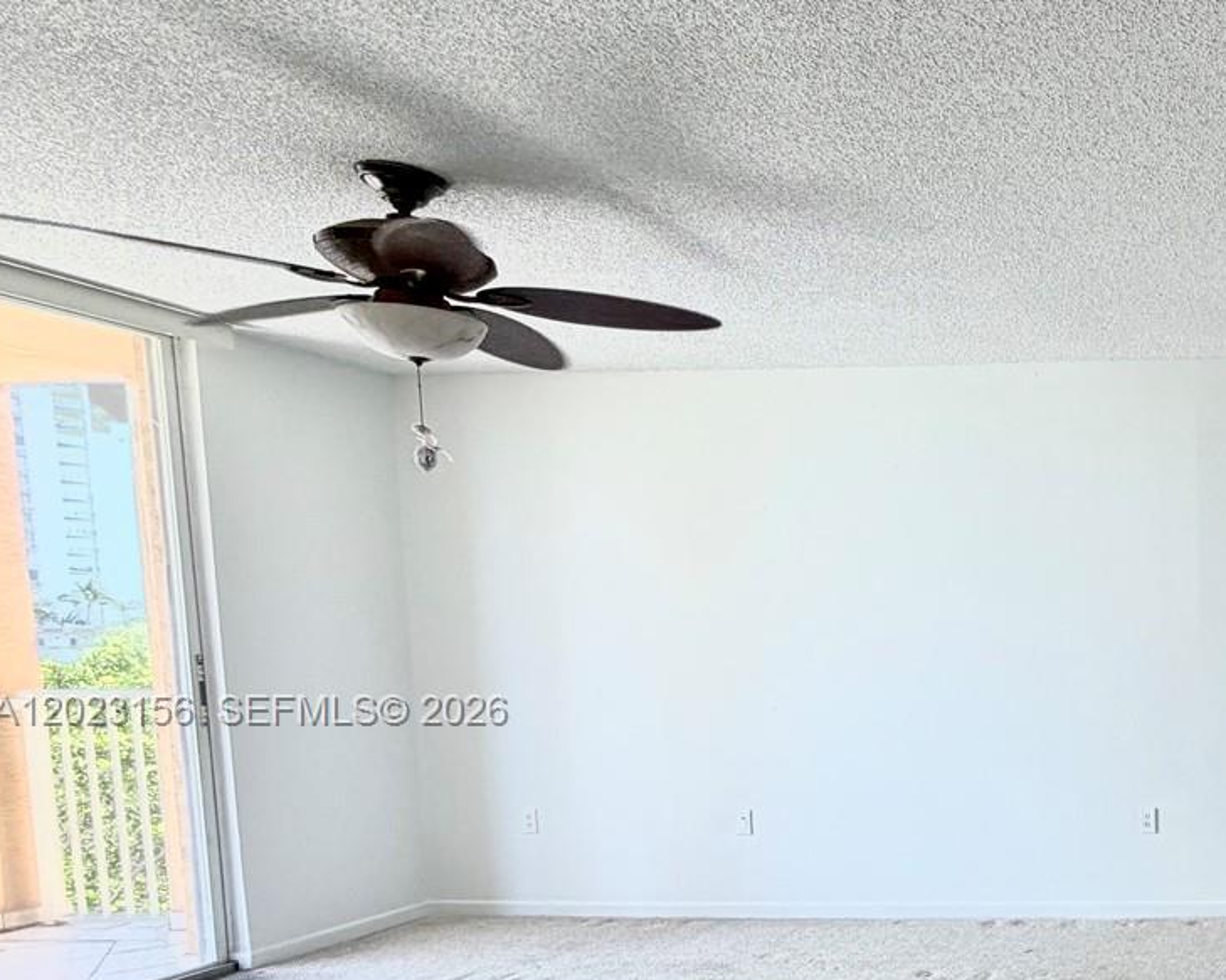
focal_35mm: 30
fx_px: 1088
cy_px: 713
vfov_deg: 47.0
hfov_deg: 45.3
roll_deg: +1.6
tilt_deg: -4.3
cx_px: 1329
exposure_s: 1/120
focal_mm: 2.22
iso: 64
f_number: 2.2
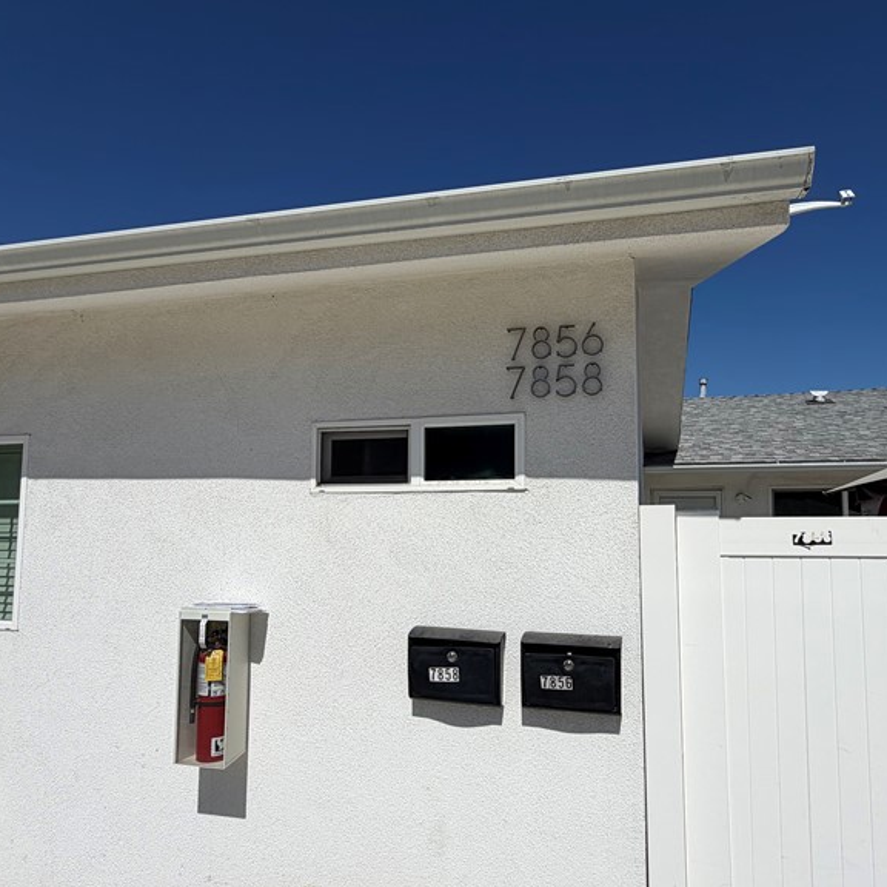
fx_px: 638
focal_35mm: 22
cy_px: 480
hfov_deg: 69.3
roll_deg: +0.5
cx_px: 500
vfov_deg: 69.5
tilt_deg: +4.9
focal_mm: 2.22
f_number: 2.2
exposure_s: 1/2841
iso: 20
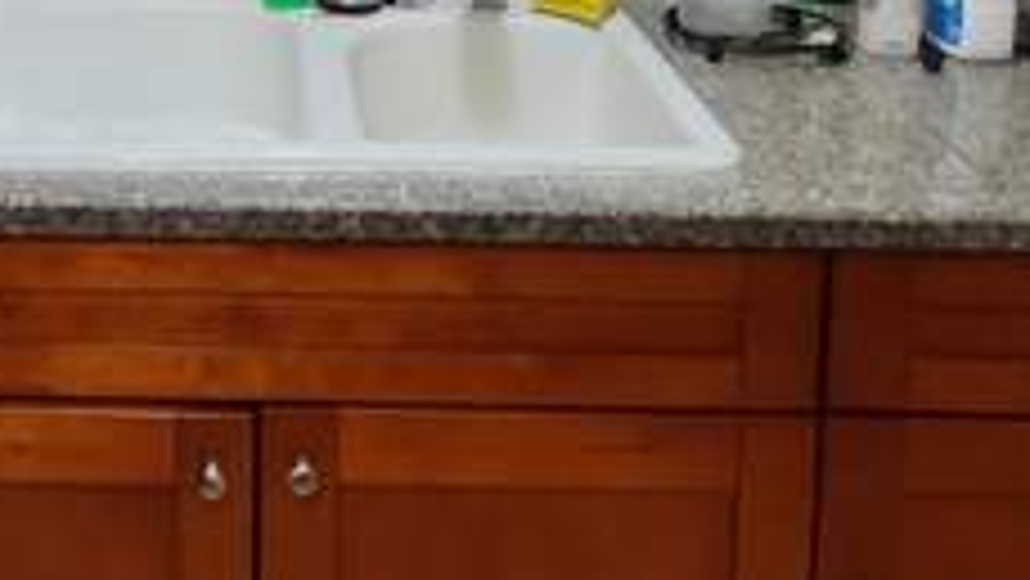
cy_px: -205
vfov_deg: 19.3
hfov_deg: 35.5
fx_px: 1557
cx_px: 220
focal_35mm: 57
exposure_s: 1/40
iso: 263
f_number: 1.7
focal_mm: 4.71
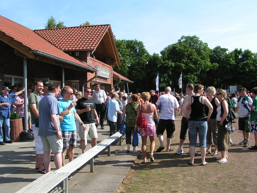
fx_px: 282
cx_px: 128
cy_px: 96
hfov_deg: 49.0
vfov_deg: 37.7
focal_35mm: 38
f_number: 5.6
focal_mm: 5.8
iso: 50
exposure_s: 1/320
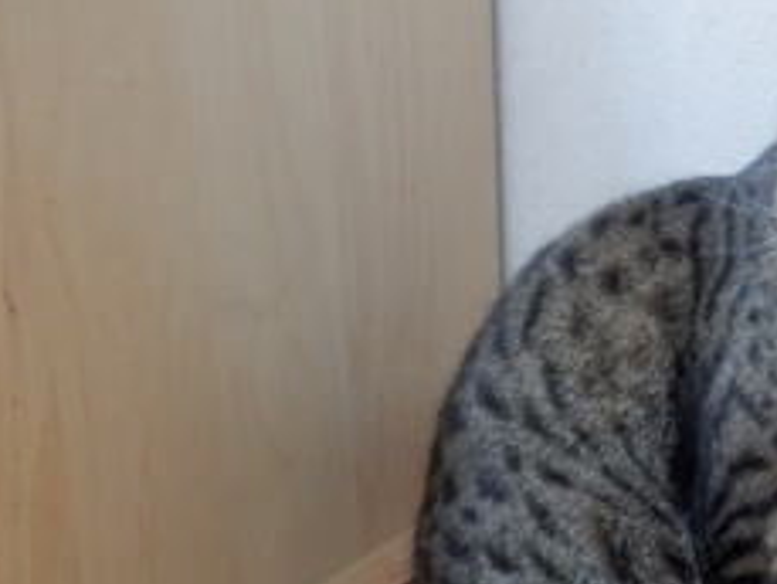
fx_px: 1325
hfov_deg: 32.1
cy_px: 452
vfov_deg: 24.5
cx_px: 577
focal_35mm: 59
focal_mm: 5.5
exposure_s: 1/15
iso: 800
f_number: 3.3
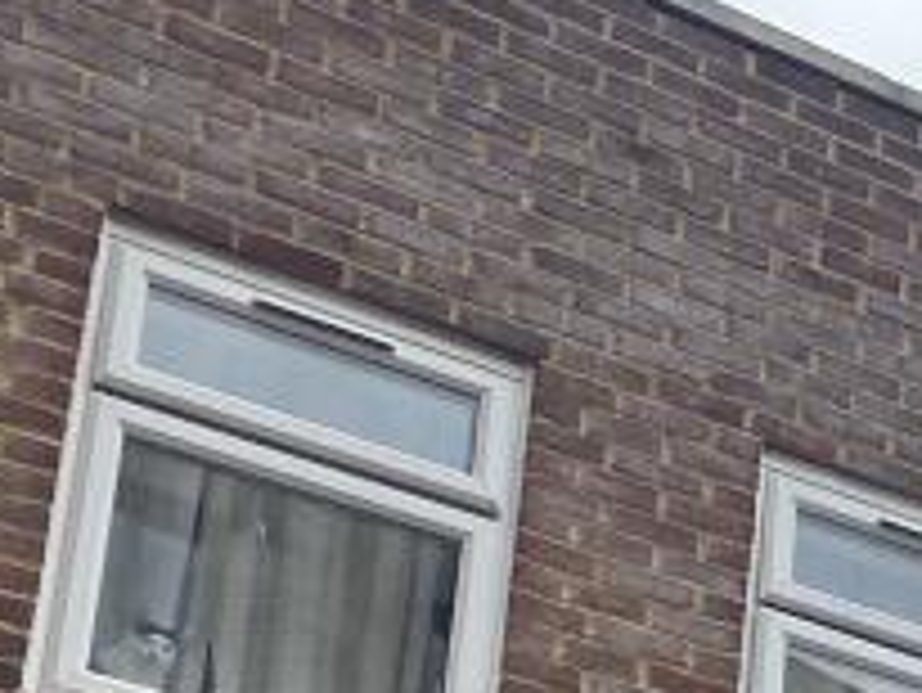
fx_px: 3465
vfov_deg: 10.7
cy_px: 1282
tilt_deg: +20.8
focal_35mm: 130
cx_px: 2055
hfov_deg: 12.6
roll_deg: +5.6
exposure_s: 1/3846
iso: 32
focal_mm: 4.25
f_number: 1.8
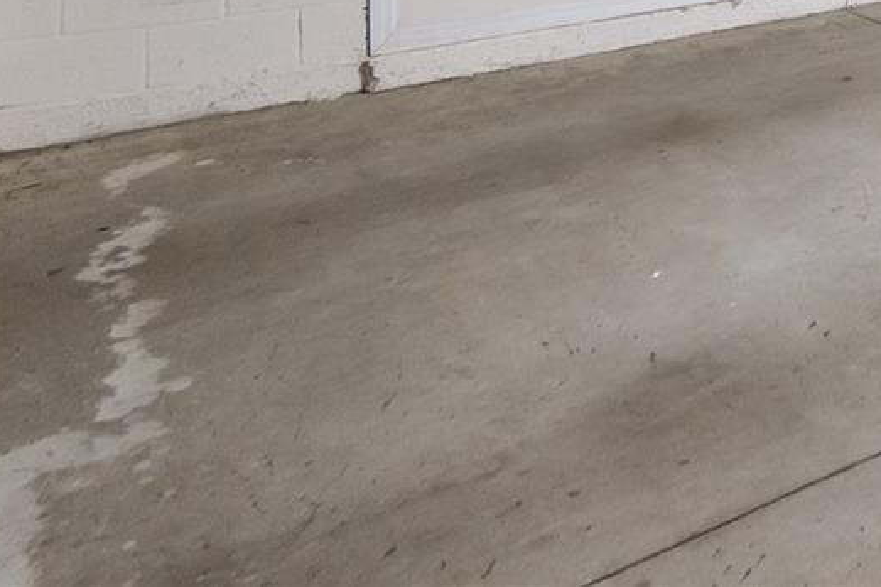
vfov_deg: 23.1
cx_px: 1143
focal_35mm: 46
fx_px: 1126
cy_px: -311
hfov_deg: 32.3
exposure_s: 1/30
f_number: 4
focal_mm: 10
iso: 1250
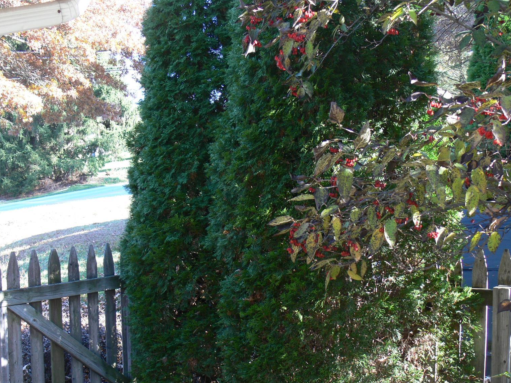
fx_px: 694
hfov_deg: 40.4
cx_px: 248
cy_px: 212
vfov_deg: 30.9
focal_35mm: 47
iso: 80
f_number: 3.2
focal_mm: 7.4
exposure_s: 1/50
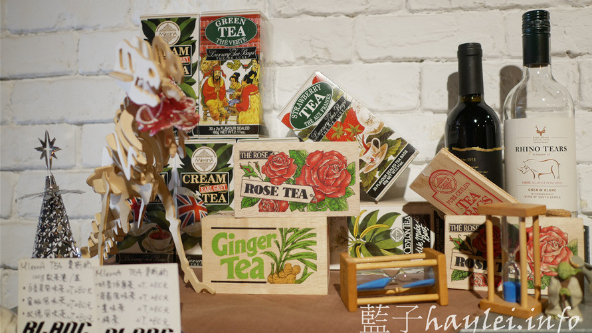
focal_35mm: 33
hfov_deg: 59.5
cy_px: 134
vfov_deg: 35.5
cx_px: 298
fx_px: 518
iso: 400
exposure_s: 1/60
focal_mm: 15
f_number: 1.7
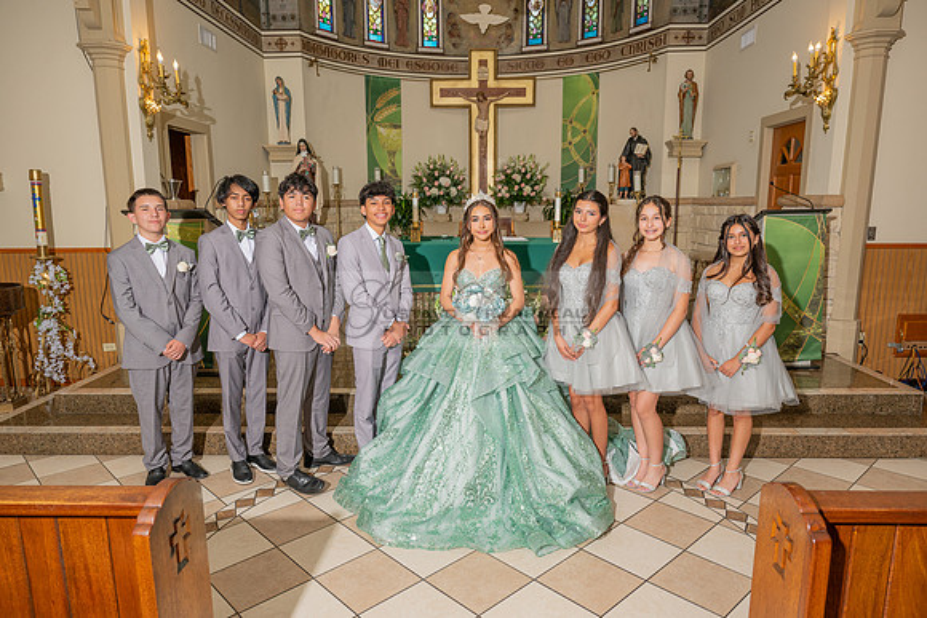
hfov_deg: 73.7
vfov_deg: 53.2
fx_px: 618
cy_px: 309
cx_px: 464
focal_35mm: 24
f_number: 3.5
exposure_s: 1/200
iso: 320
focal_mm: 24
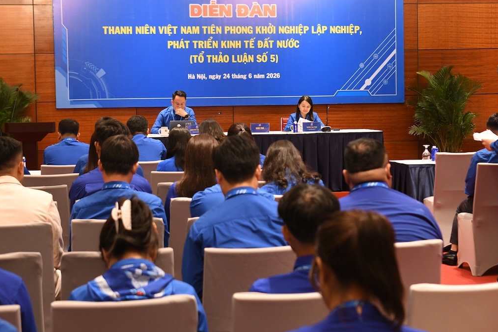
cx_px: 251
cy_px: 138
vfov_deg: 17.1
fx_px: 1107
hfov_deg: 25.4
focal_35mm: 80
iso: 1000
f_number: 3.5
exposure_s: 1/160
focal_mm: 42
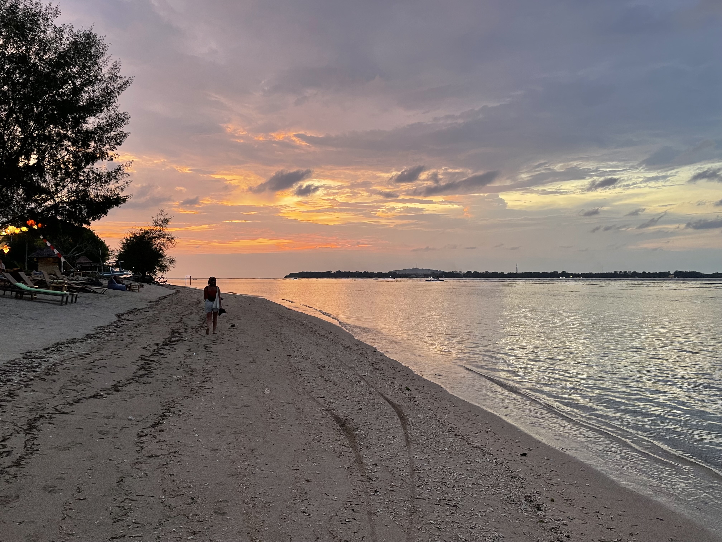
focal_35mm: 26
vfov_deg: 53.1
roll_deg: +0.0
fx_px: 542
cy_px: 271
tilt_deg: +1.4
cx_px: 361
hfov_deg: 67.3
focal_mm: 4.2
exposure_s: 1/50
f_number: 1.6
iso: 125
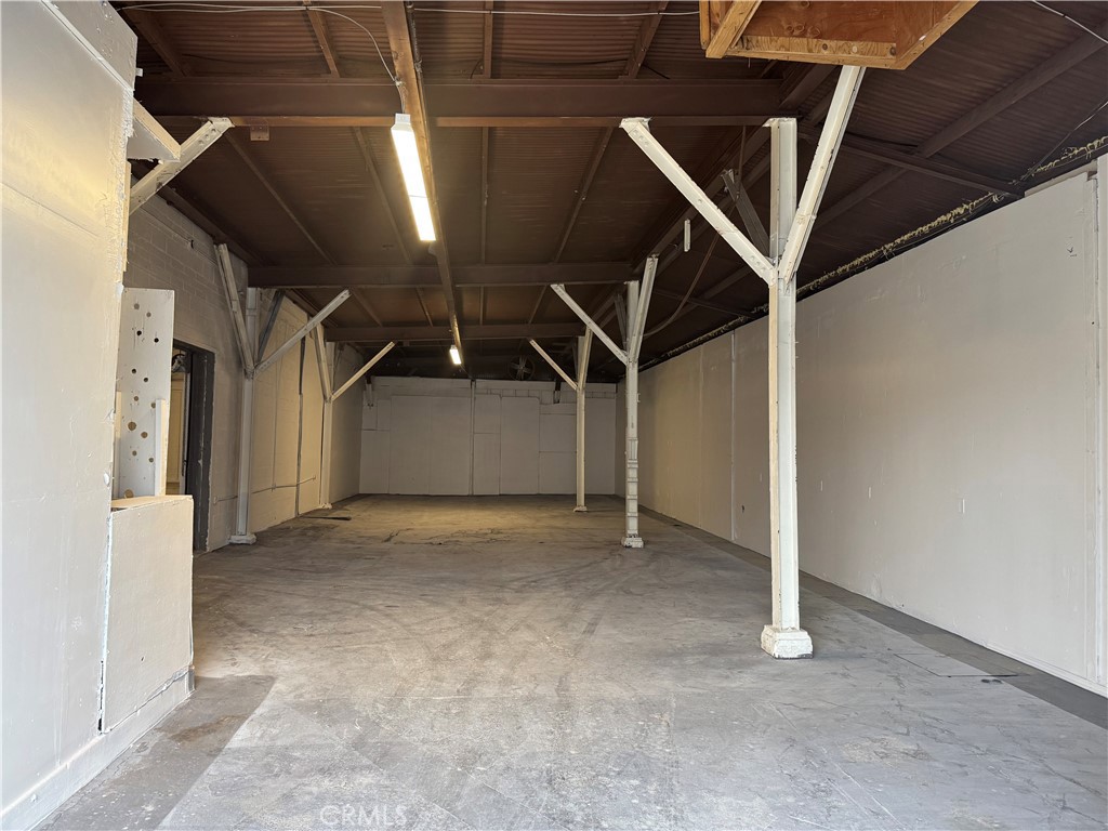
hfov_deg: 71.6
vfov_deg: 56.8
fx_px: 768
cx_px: 554
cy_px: 416
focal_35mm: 24
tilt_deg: +1.6
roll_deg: -1.6
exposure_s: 1/81
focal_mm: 6.76
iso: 200
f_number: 1.78
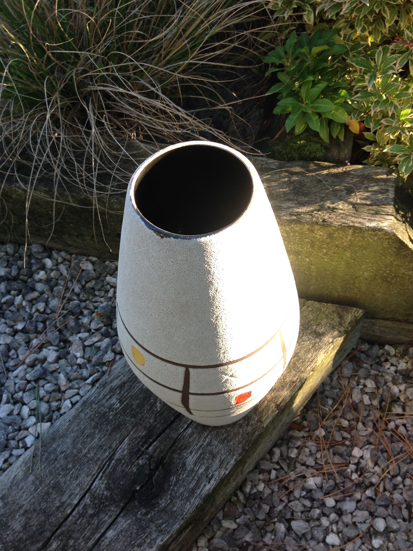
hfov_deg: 39.7
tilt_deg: -54.5
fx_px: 573
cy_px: 271
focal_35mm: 36
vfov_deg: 51.4
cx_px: 211
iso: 64
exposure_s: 1/120
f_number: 2.4
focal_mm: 4.28
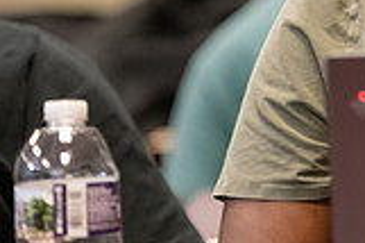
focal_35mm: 433
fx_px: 4386
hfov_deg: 4.7
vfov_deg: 3.2
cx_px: 510
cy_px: -37
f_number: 2.8
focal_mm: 120
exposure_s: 1/200
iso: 2500
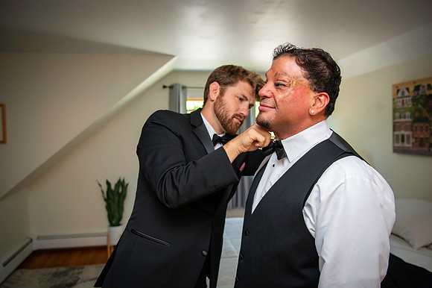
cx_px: 216
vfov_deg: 47.9
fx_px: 324
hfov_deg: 67.4
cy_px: 144
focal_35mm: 27
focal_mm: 27
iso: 800
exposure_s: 1/125
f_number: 2.8
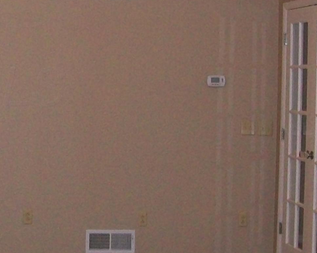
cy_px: 87
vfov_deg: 14.1
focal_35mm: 109
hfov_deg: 17.0
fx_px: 1023
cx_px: -33
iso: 160
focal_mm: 6
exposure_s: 1/60
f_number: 2.7
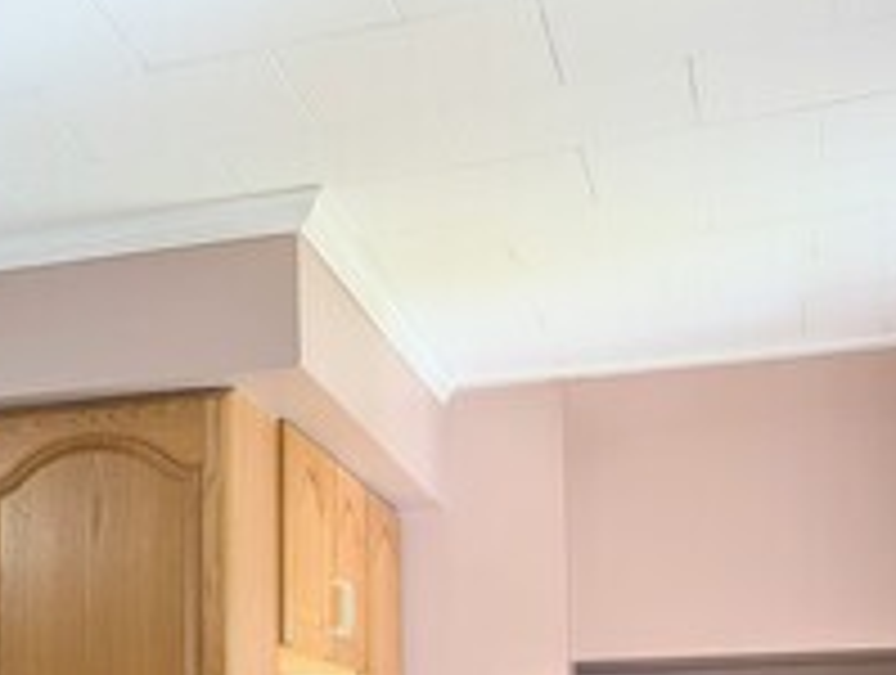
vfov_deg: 17.6
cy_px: 814
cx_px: -230
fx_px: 2074
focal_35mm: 80
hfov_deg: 22.2
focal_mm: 6.9
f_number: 1.68
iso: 24
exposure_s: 1/384
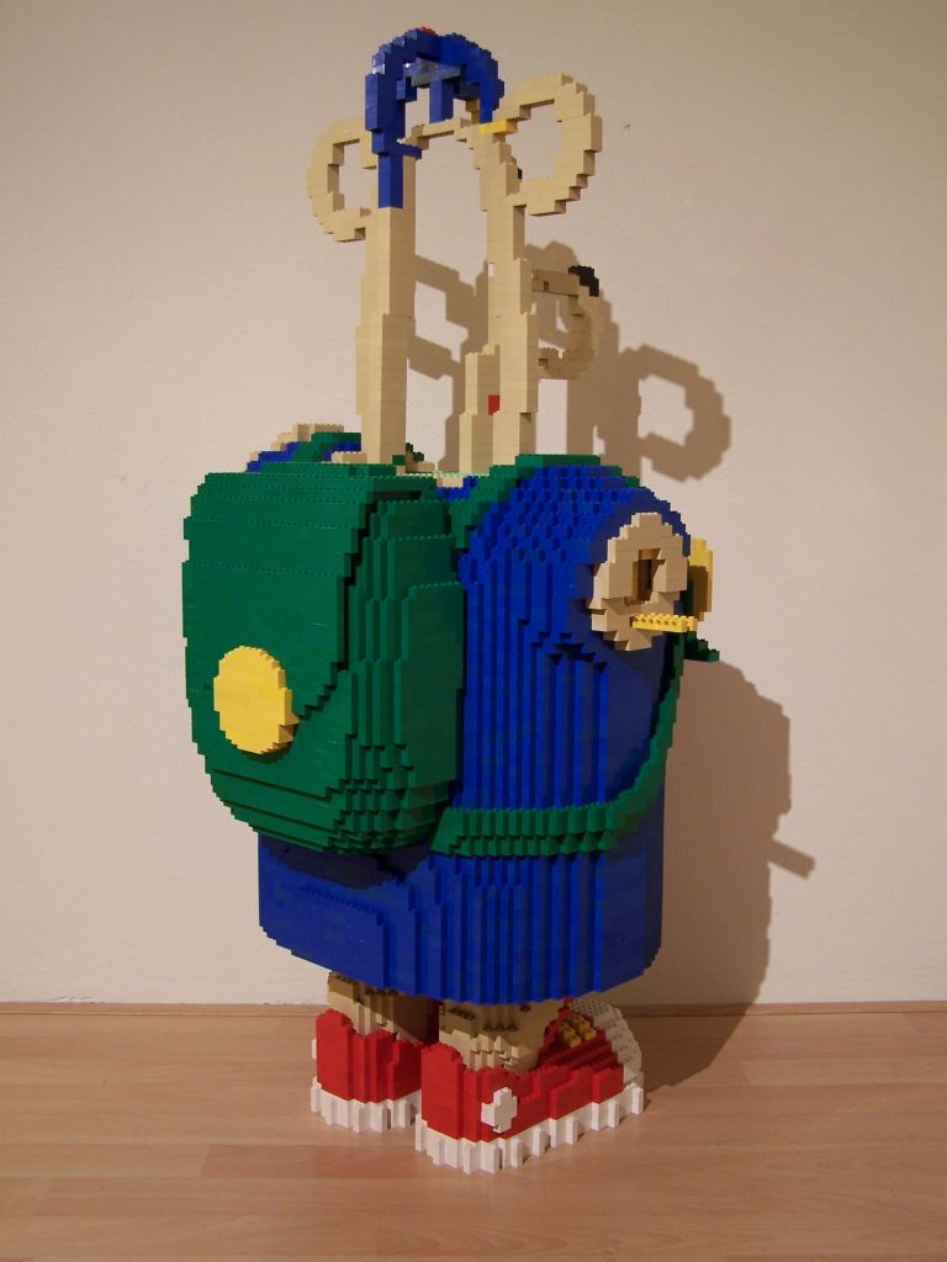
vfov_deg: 49.0
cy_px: 631
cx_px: 474
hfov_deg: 37.7
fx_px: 1386
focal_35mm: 38
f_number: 2.8
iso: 80
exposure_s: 1/2
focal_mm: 6.3
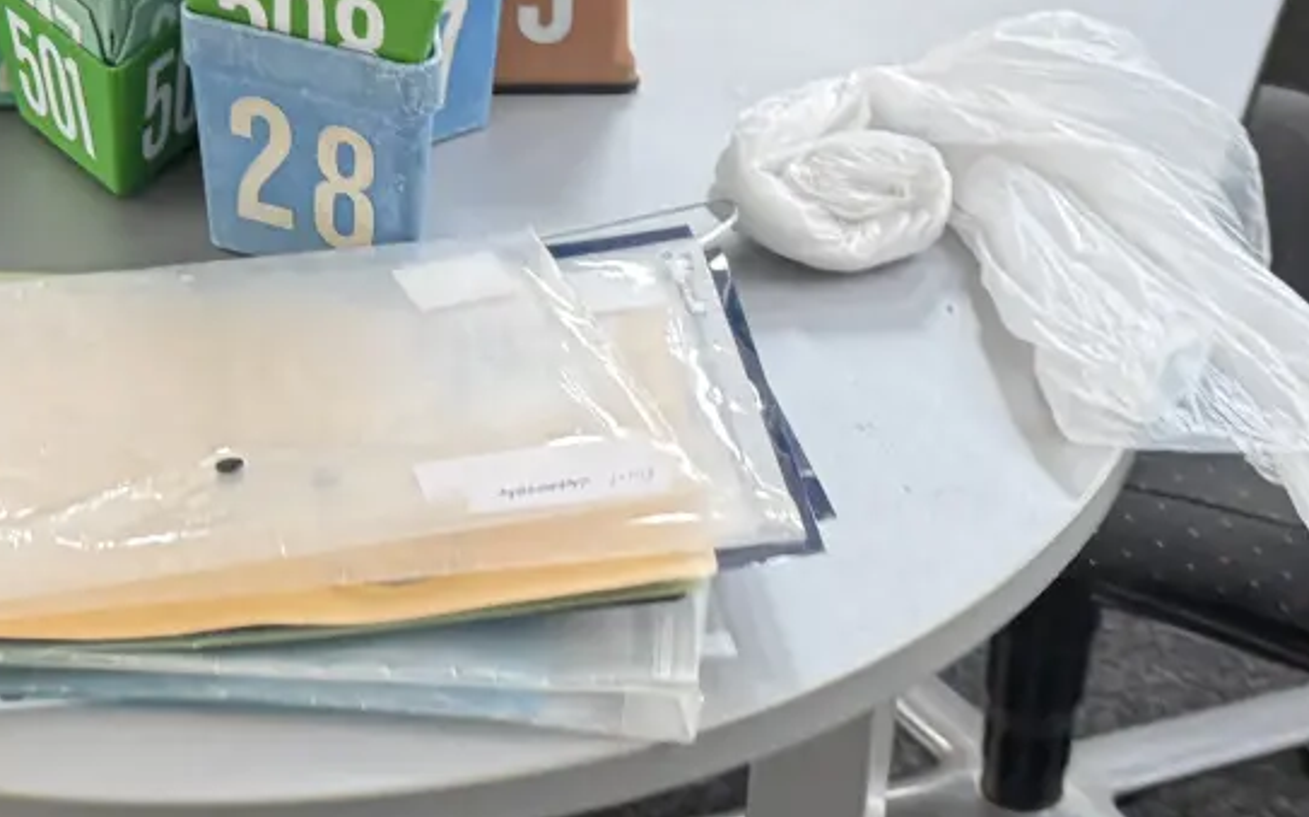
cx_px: 482
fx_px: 3210
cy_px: 434
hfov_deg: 23.0
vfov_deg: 14.5
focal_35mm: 90
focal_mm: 6.76
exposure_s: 1/107
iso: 200
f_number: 1.78
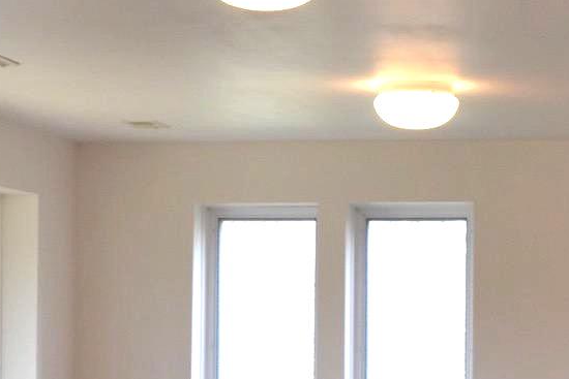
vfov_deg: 10.2
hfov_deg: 15.3
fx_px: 2118
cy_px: 257
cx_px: 316
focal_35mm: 134
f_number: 5
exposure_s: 1/100
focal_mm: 24
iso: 400
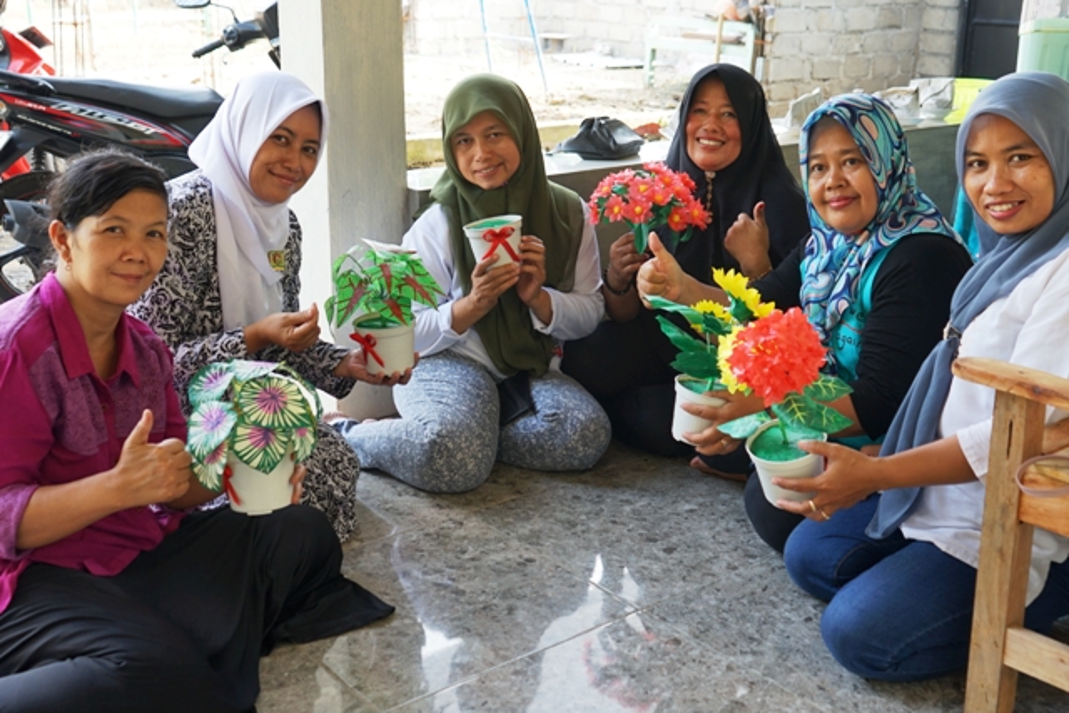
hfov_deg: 46.4
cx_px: 534
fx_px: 1247
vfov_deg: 31.9
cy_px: 356
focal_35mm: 42
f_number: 4
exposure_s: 1/60
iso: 100
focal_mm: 28
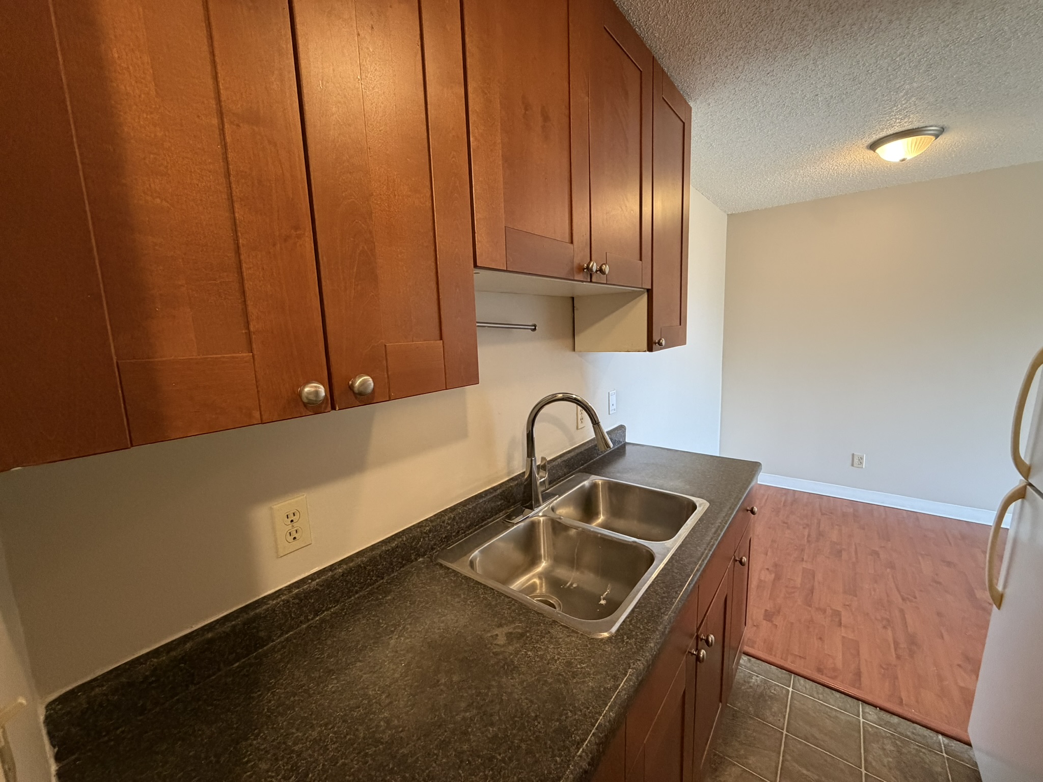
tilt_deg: -9.0
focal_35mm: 14
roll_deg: +2.0
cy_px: 391
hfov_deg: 102.1
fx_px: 422
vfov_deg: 85.7
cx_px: 522
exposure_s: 1/60
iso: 400
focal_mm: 2.22
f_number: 2.2
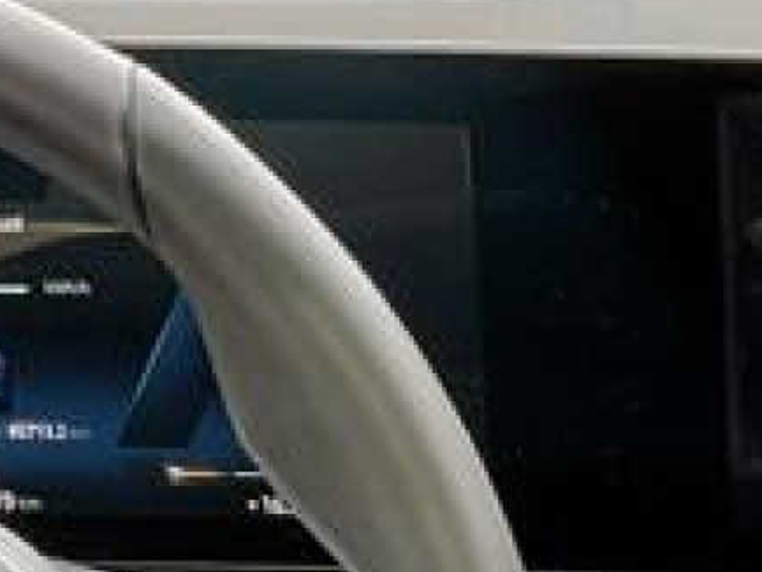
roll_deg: -2.6
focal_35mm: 183
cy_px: 1274
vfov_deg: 7.7
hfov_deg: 10.3
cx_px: 1240
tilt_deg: -34.9
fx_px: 4029
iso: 50
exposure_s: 1/120
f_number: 1.8
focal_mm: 3
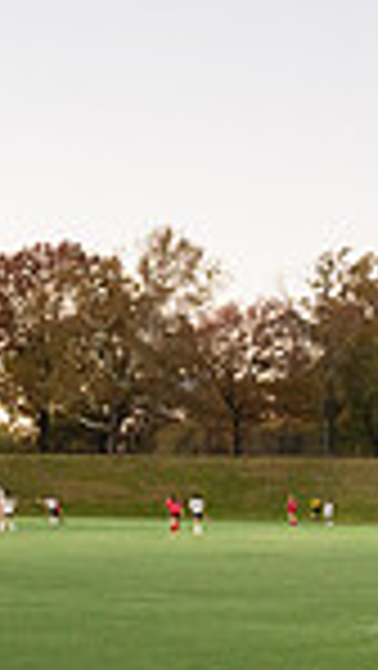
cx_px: 472
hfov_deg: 12.1
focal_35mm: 98
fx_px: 1743
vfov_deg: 21.2
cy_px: 618
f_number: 5
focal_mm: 24
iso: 4000
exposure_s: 1/400
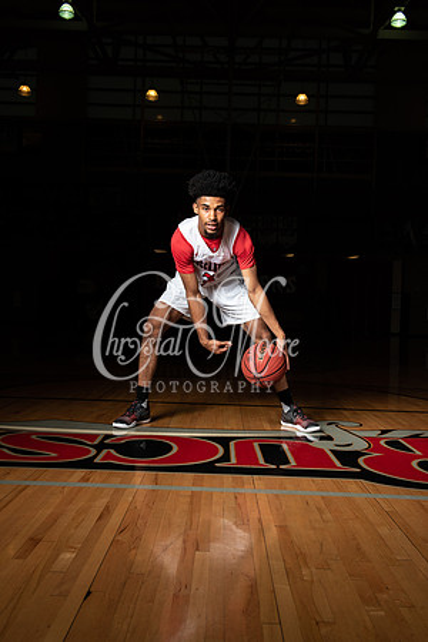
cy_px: 321
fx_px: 624
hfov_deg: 37.9
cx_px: 214
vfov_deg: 54.4
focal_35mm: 35
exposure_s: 1/200
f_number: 14
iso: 320
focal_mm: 35
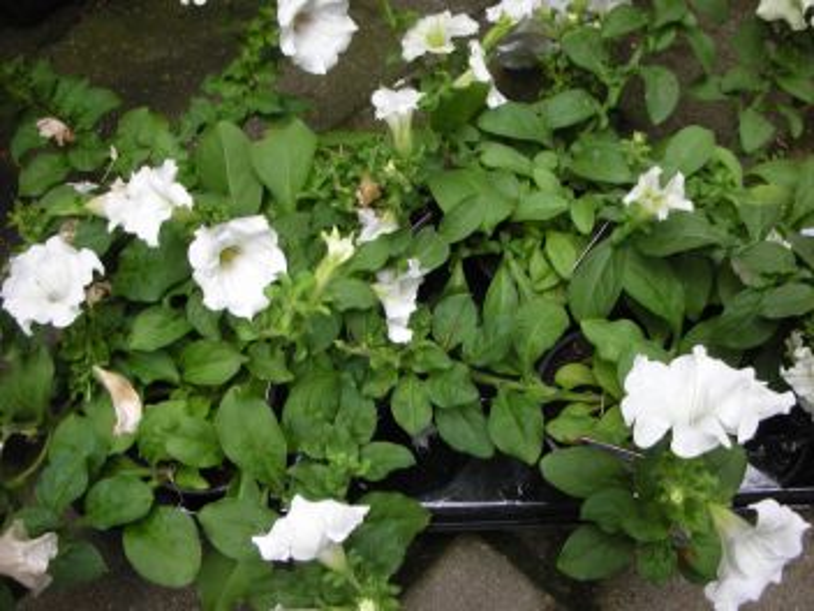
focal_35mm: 35
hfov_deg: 52.6
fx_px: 823
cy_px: 306
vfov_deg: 40.7
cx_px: 407
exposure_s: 1/40.7
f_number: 3
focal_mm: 5.8
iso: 50
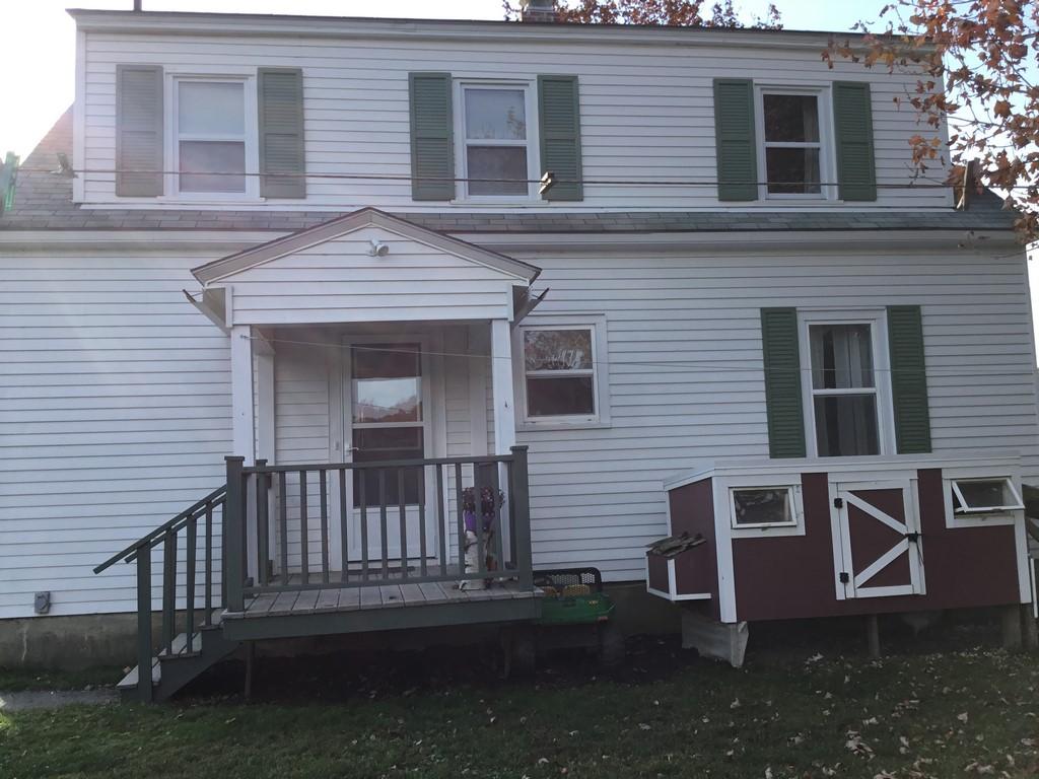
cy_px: 390
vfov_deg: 45.4
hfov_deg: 58.4
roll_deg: +1.0
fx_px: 930
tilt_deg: +2.3
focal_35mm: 31
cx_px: 520
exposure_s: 1/482
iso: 25
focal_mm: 3.3
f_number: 2.4
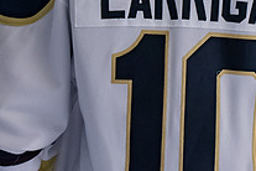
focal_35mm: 361
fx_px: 2567
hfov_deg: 5.7
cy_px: -40
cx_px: 182
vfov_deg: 3.8
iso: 2000
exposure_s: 1/800
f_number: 3.2
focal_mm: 86
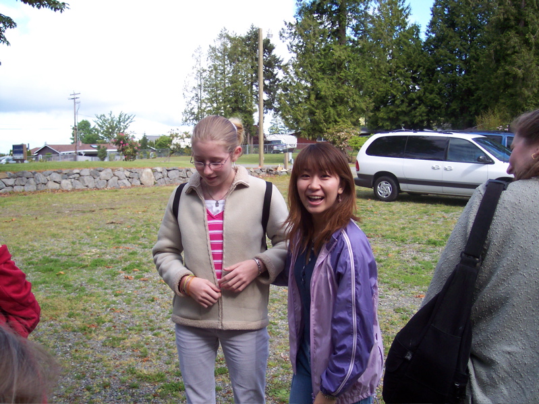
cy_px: 202
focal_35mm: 38
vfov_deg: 37.7
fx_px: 592
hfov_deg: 49.0
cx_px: 270
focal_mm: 8
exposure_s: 1/700
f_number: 2.8
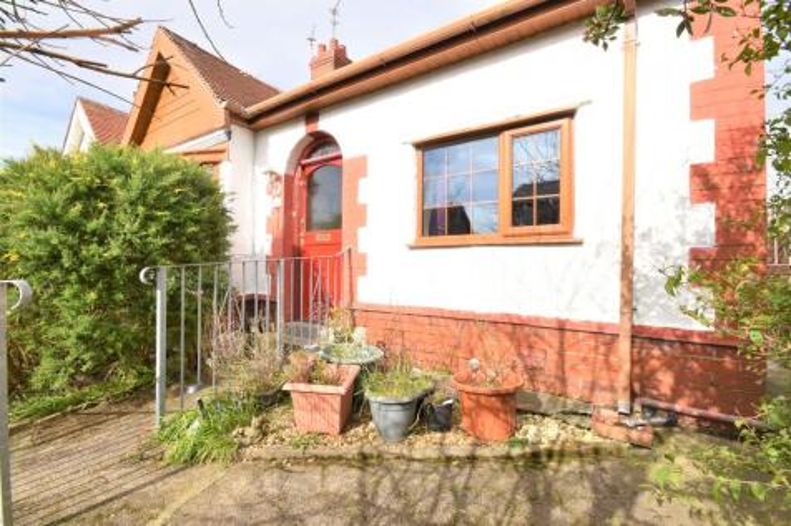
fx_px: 329
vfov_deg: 77.3
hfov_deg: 100.4
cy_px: 263
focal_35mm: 15
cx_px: 396
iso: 250
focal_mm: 10
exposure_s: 1/160
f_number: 16
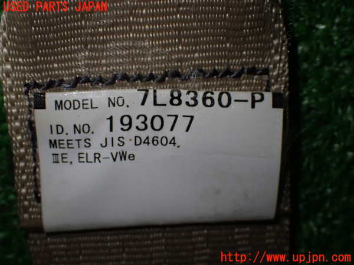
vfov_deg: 29.1
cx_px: 177
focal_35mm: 50
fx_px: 511
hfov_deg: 38.2
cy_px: 132
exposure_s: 1/200
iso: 200
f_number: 3.2
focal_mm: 9.01
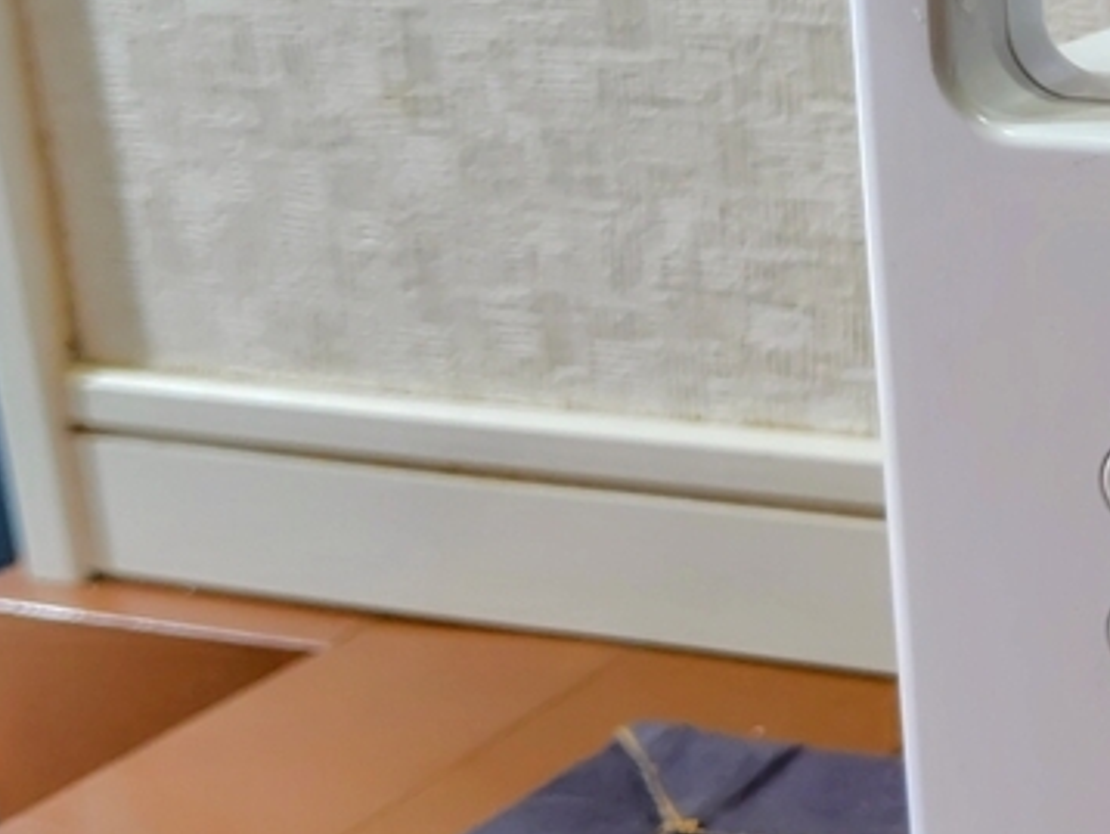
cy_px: 304
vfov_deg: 19.1
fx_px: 2471
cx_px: 1355
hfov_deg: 23.1
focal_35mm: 77
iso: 521
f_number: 1.9
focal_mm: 5.6
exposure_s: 1/50
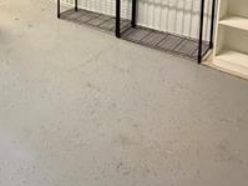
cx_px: 61
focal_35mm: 45
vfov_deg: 27.4
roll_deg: +0.5
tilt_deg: -7.7
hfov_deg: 40.9
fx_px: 322
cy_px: -50
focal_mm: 2.22
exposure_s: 1/60
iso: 800
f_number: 2.2
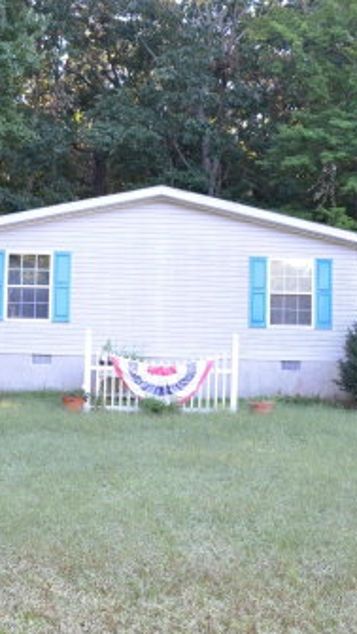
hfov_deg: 27.6
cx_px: 125
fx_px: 724
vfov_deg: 47.4
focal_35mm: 43
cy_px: 318
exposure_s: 1/125
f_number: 3.5
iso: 400
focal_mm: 18
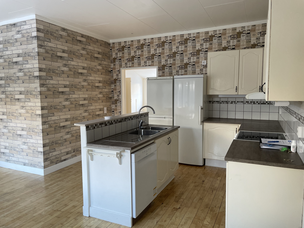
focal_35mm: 26
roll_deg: +0.7
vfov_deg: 53.1
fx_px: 228
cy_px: 114
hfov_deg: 67.3
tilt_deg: -5.7
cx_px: 152
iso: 125
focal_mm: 4.2
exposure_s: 1/105
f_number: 1.6
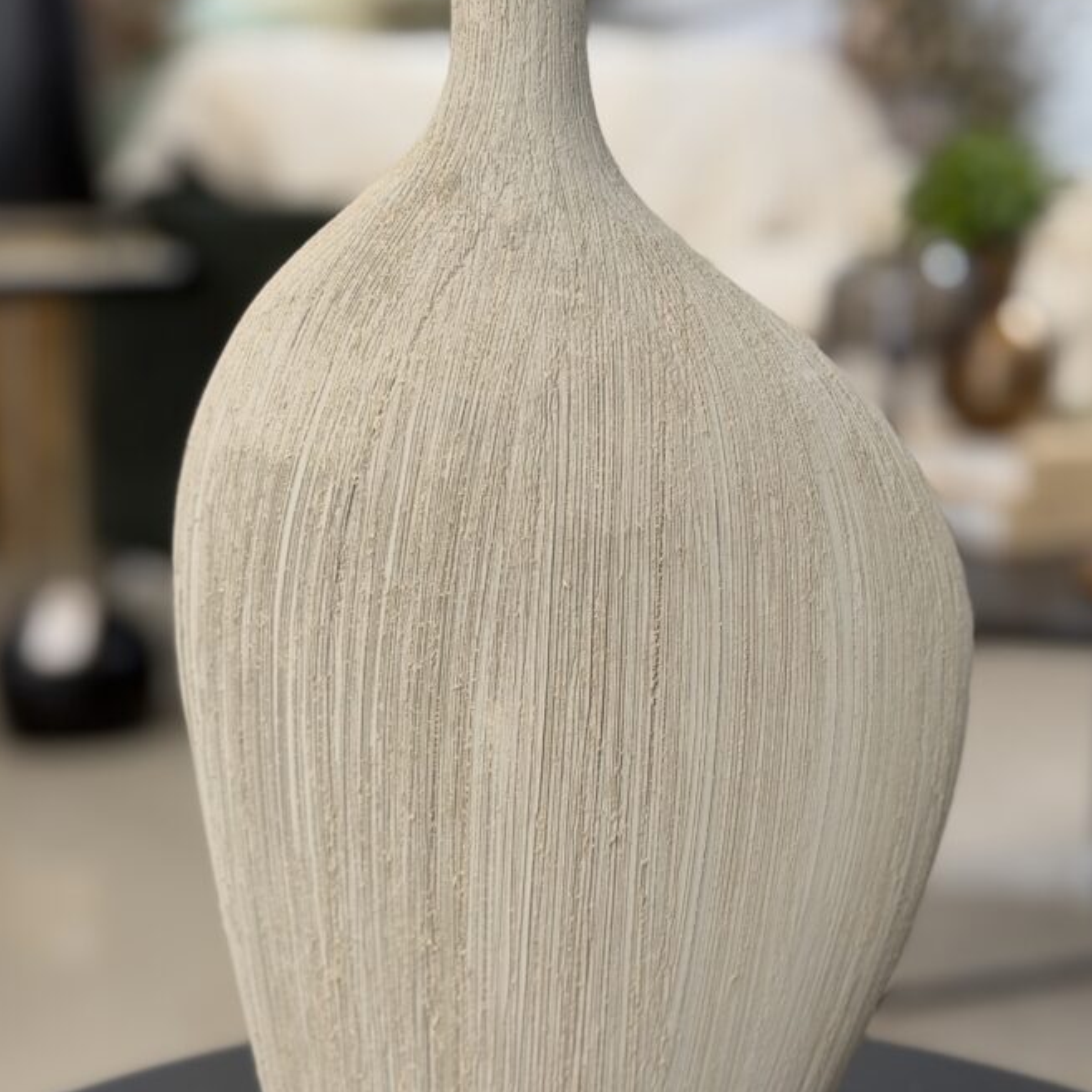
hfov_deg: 26.1
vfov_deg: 26.1
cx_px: 546
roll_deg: +0.1
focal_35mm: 66
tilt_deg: -11.1
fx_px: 2356
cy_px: 619
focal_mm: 6.76
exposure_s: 1/60
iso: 80
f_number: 1.78
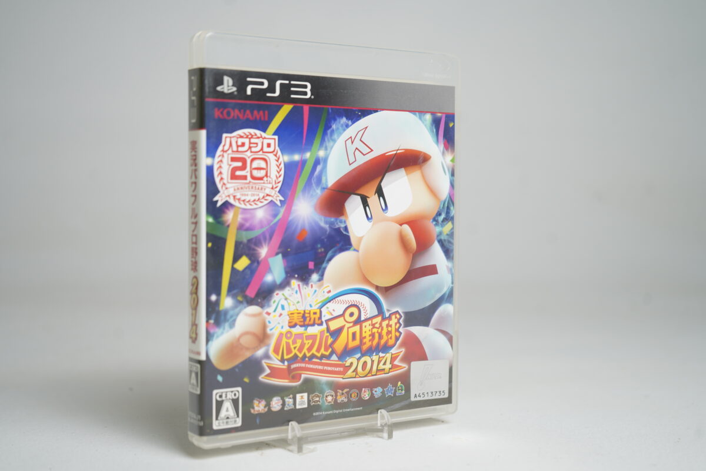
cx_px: 353
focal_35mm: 50
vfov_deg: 27.0
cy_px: 236
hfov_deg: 39.6
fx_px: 980
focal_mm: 50
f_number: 4.5
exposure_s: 1/50
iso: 160
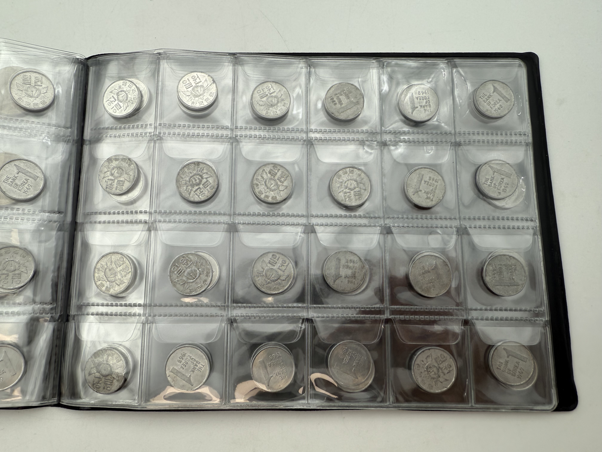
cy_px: 226
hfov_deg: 71.6
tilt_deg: -79.5
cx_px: 301
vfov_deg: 56.8
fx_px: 417
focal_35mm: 24
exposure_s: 1/245
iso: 40
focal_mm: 2.22
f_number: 2.2
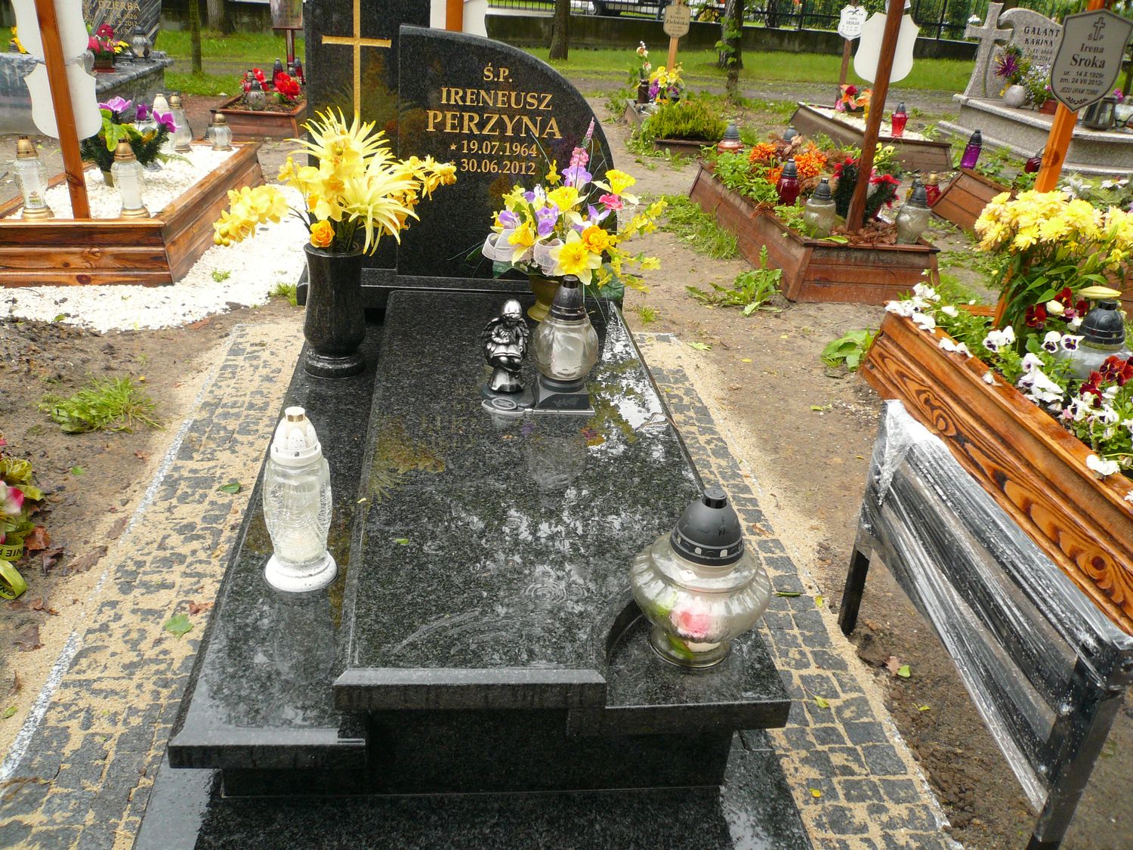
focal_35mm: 28
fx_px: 916
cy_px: 425
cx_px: 566
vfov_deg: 49.7
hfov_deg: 63.4
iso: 100
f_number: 2.8
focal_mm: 4.6
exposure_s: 1/100
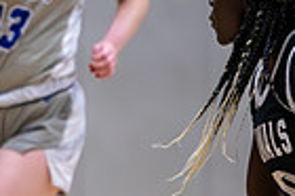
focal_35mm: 926
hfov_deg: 2.2
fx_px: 7579
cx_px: -116
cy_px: 105
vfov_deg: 1.5
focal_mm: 185
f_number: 2.8
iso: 3200
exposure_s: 1/1000
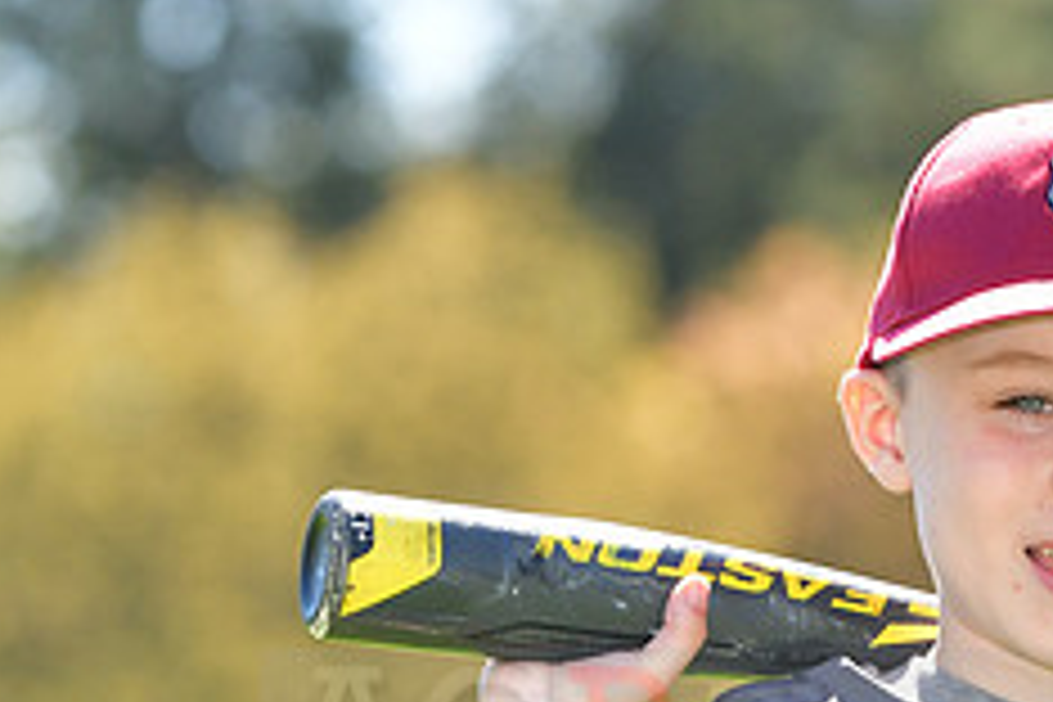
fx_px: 13074
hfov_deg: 4.6
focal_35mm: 447
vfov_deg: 3.1
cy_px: 709
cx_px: 1017
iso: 400
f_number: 4.5
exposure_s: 1/1000
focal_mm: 120
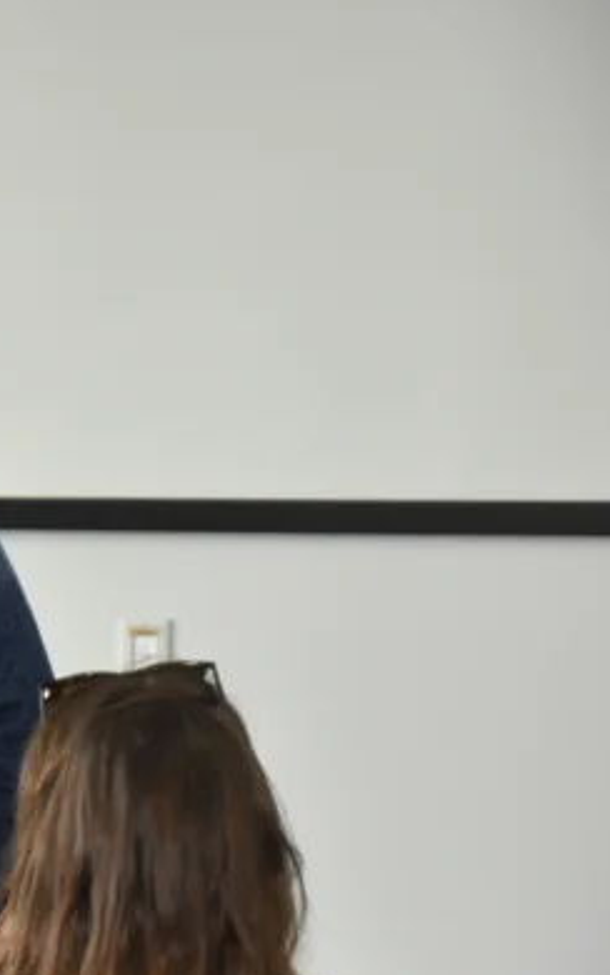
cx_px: -325
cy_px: 575
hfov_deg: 5.2
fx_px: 6644
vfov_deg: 8.4
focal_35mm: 250
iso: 1100
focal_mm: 85
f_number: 5.6
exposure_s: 1/125
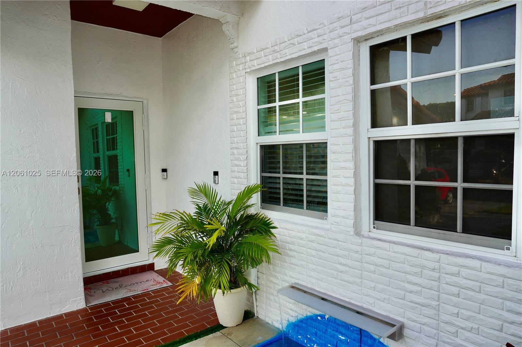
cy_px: 174
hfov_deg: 73.8
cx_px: 261
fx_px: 348
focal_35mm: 24
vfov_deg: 53.1
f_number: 6.3
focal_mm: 16
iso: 100
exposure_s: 1/80
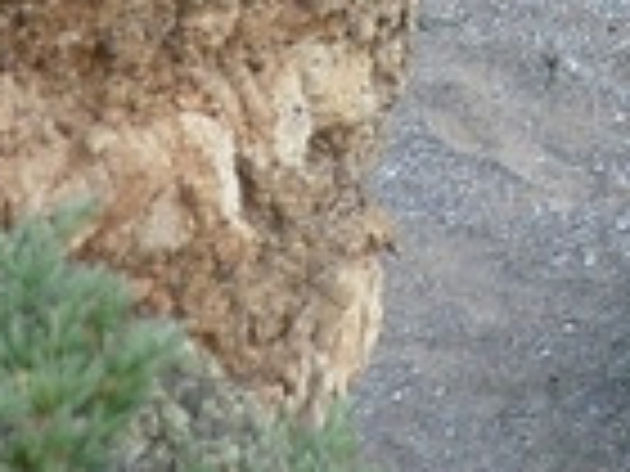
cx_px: 1062
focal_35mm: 1245
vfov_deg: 1.2
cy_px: -452
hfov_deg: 1.6
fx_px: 22659
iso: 500
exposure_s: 1/15
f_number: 4.9
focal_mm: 49.2
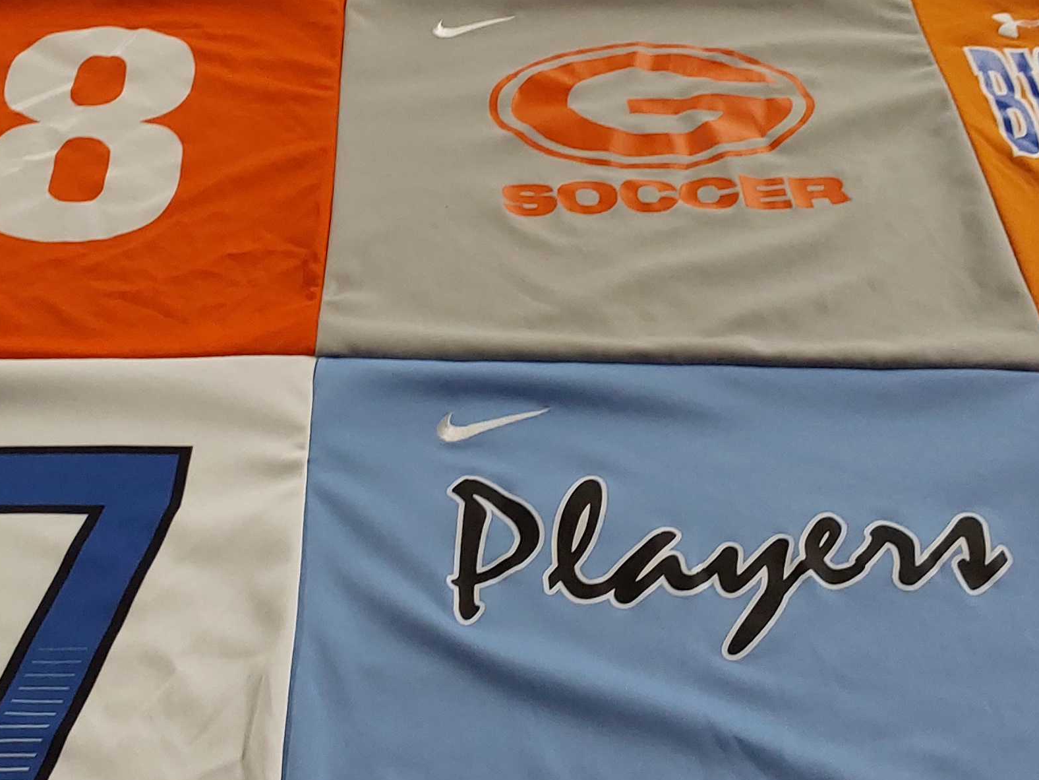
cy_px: 225
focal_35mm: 58
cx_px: 392
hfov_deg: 33.1
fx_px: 1741
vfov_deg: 25.0
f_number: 1.9
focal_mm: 2.91
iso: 80
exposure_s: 1/60
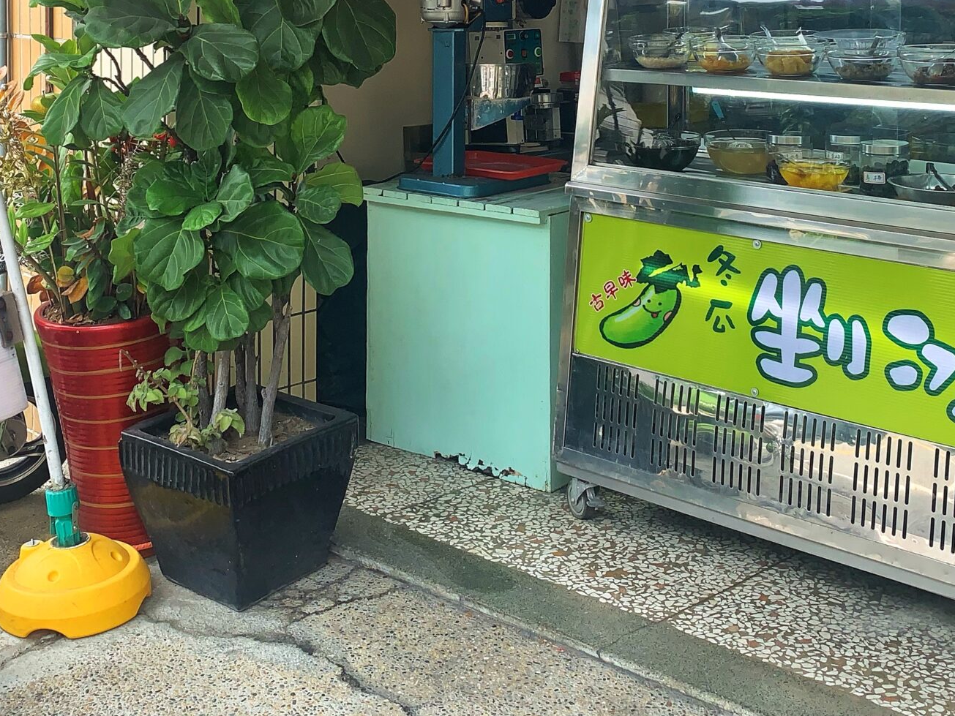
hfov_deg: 37.5
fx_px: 1407
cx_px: 452
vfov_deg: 27.4
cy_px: 54
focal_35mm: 51
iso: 25
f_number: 1.8
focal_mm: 4.25
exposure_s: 1/184
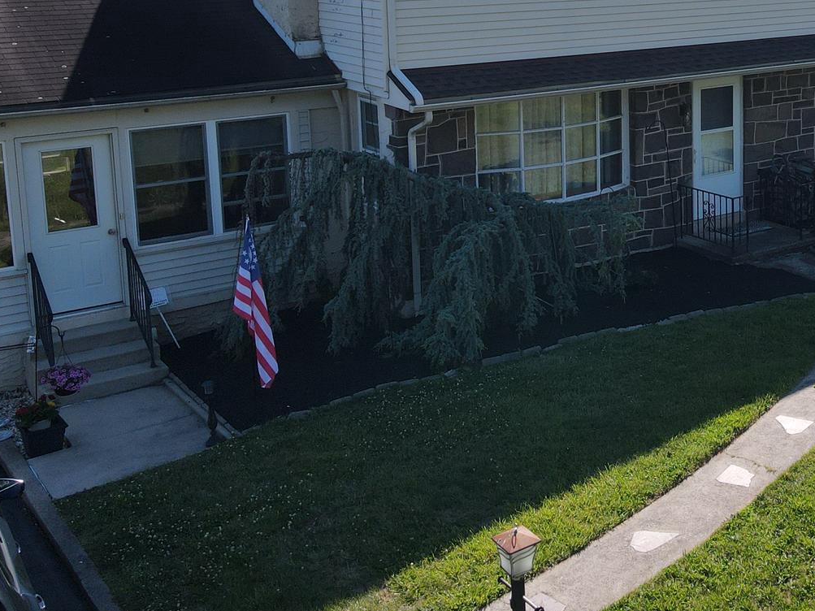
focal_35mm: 49
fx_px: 1154
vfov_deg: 29.0
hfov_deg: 36.9
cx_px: 704
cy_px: 116
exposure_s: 1/640
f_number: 2.8
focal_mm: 4.5
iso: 110
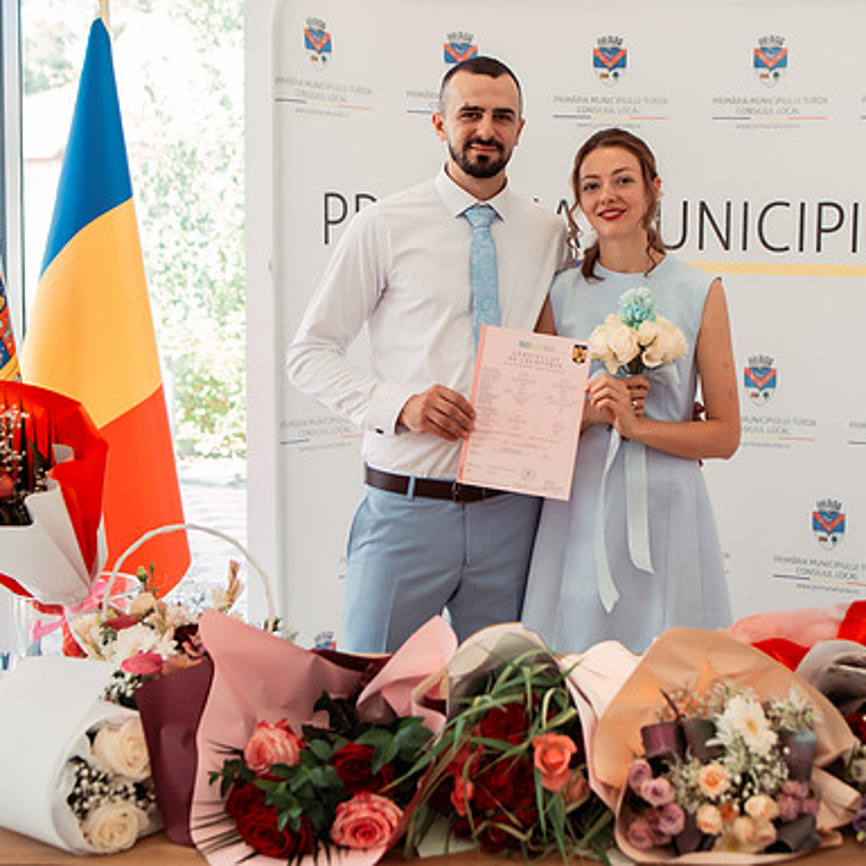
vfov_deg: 34.7
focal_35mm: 49
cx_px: 566
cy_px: 393
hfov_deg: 34.4
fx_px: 1387
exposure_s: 1/400
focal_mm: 35
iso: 400
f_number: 3.2
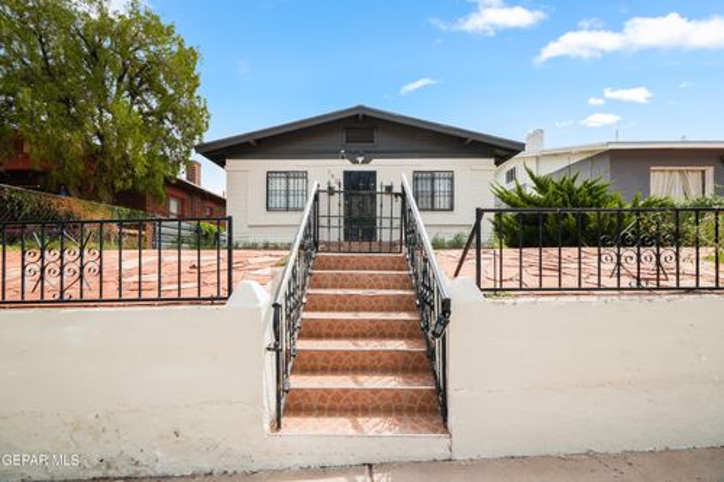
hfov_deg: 96.8
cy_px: 241
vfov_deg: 73.7
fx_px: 322
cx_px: 362
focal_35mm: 16
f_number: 11
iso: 640
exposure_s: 1/250
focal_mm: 16
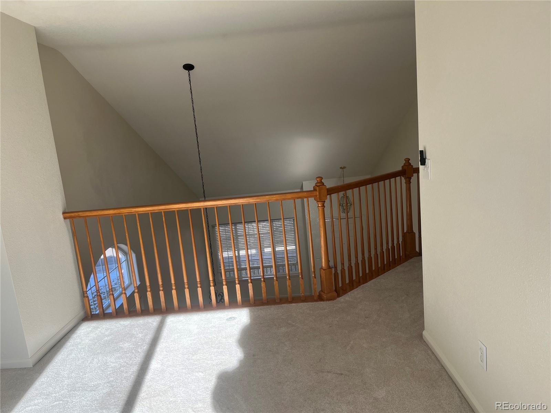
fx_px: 414
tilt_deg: -9.4
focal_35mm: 26
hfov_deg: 67.3
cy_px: 206
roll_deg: +4.7
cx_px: 276
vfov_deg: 53.1
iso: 50
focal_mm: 5.1
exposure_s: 1/388
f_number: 1.6
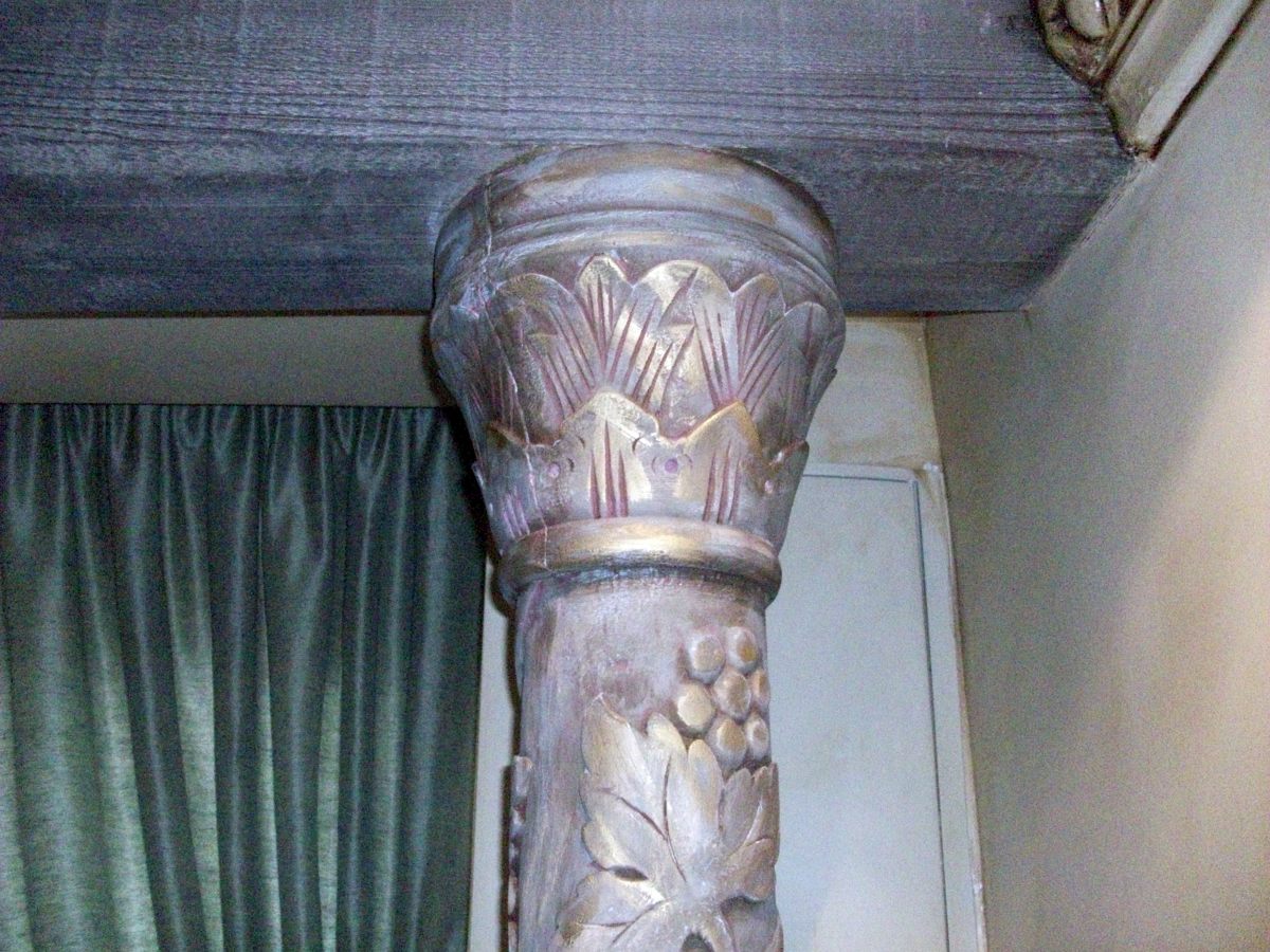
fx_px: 1247
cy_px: 476
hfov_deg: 54.0
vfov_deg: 41.8
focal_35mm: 34
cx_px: 635
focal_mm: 5.7
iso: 800
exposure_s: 1/128
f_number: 2.8
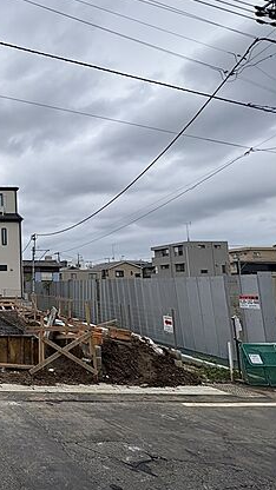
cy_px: 251
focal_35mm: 22
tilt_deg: +8.6
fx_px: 286
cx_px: -54
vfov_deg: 81.2
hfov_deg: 38.4
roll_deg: +0.1
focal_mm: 2.22
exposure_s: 1/2208
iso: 50
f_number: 2.2
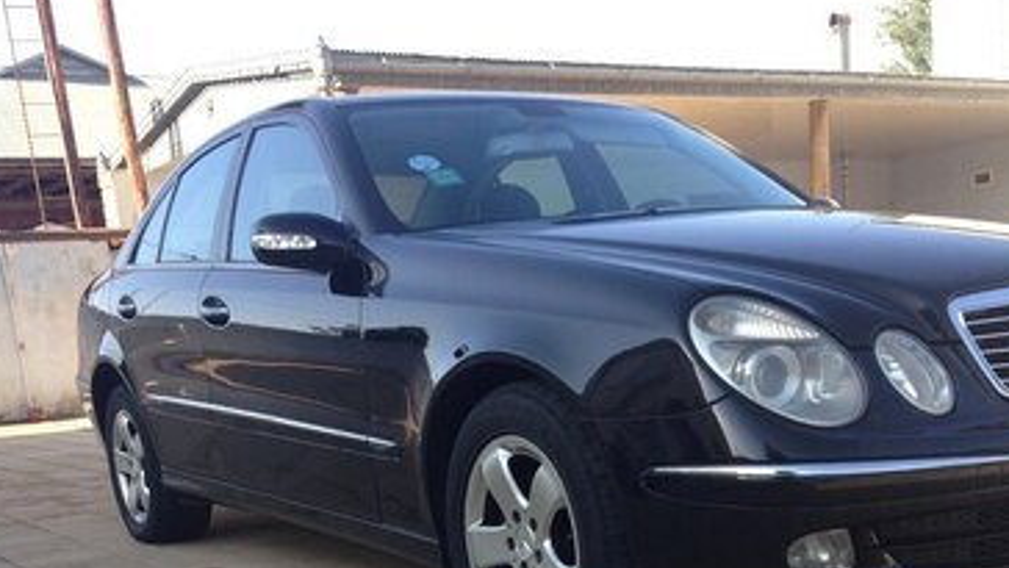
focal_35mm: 49
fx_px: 1311
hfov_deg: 42.1
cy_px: 668
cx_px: 499
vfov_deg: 22.6
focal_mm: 4.12
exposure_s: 1/369
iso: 50
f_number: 2.4
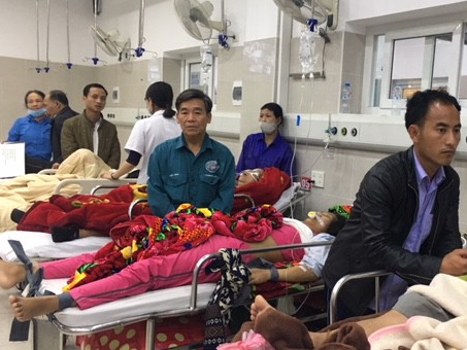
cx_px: 323
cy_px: 191
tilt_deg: -7.0
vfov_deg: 35.1
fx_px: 553
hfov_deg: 44.9
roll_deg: -3.9
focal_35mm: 41
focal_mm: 4.15
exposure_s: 1/33
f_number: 2.2
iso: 200
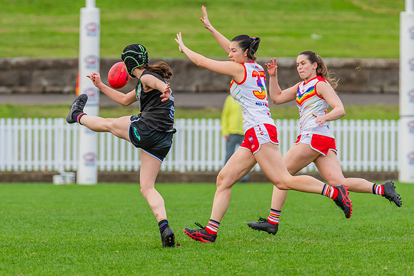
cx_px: 101
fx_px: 7237
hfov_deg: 3.3
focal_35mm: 629
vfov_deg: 2.2
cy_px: 140
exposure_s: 1/1000
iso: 800
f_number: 6.3
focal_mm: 360
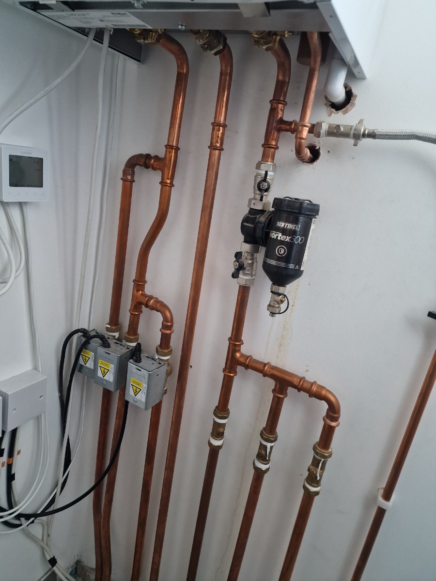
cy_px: 290
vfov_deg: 73.9
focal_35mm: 23
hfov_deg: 58.9
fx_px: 386
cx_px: 218
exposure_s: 1/33
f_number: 1.8
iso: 640
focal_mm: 6.4
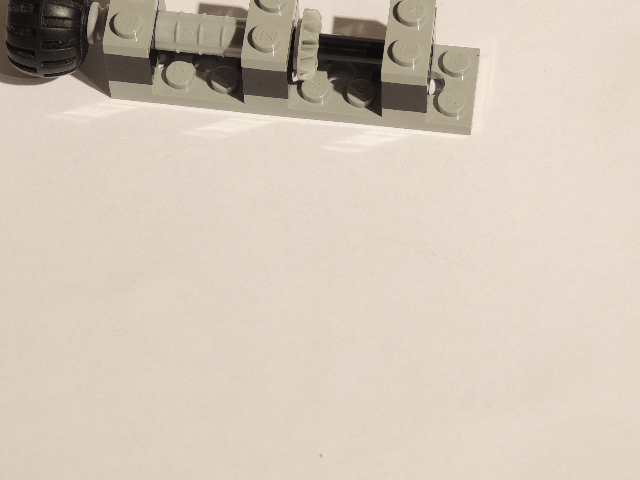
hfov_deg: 11.5
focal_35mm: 172
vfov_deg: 8.6
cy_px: 84
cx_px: 261
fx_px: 3180
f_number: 4.1
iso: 100
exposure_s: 1/2.5
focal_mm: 17.8
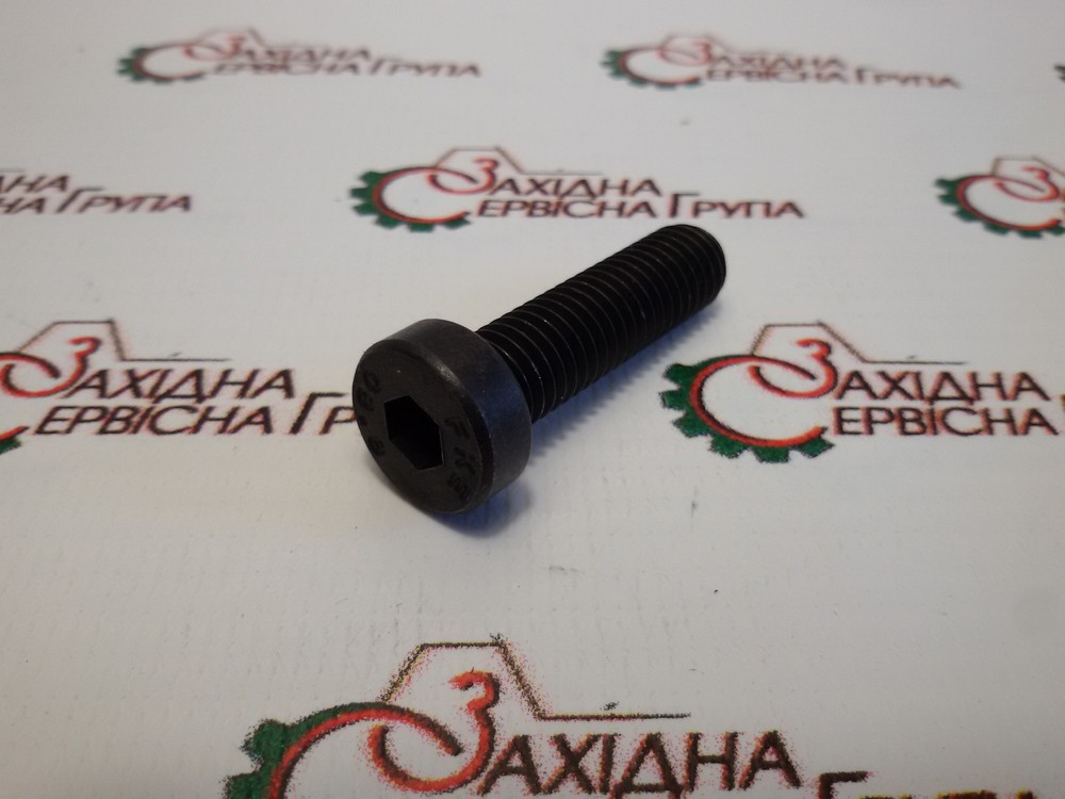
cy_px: 400
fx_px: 954
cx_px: 532
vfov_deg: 45.4
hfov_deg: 58.4
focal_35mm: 31
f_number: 2.4
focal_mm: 2.93
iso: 50
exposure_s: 1/100
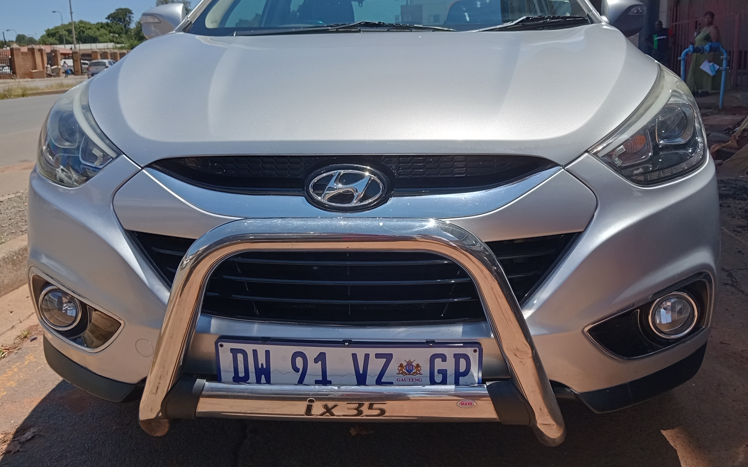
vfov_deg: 40.5
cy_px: 198
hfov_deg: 61.2
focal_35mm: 31
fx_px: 632
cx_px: 387
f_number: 1.8
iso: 100
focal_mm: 3.98
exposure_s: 1/12821
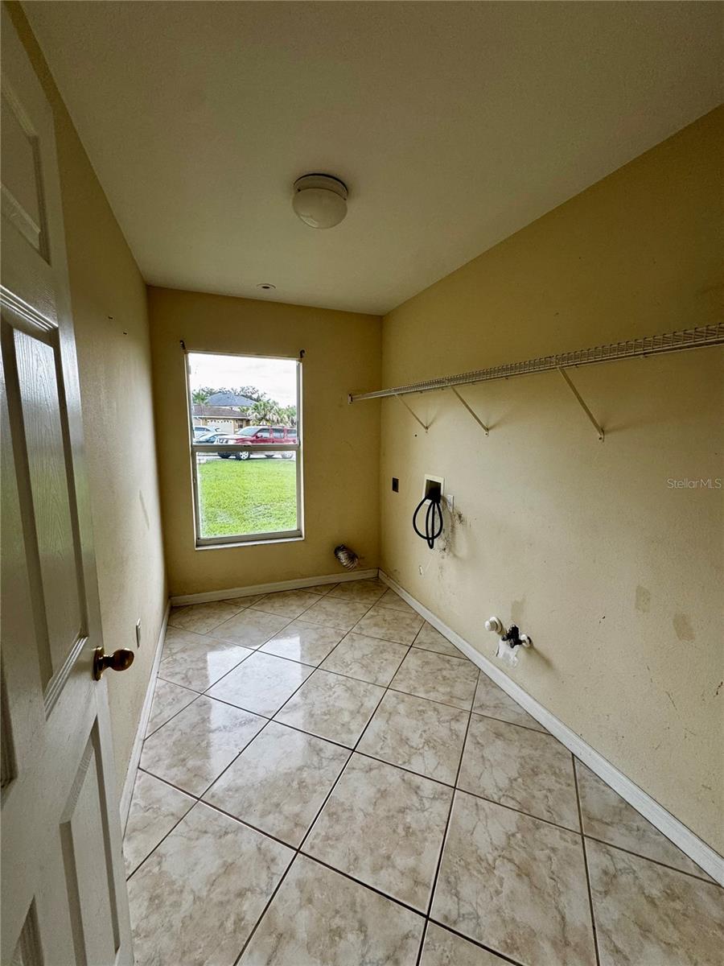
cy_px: 483
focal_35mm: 14
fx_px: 390
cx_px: 362
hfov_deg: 85.7
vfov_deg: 102.1
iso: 160
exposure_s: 1/120
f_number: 2.2
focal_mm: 2.22
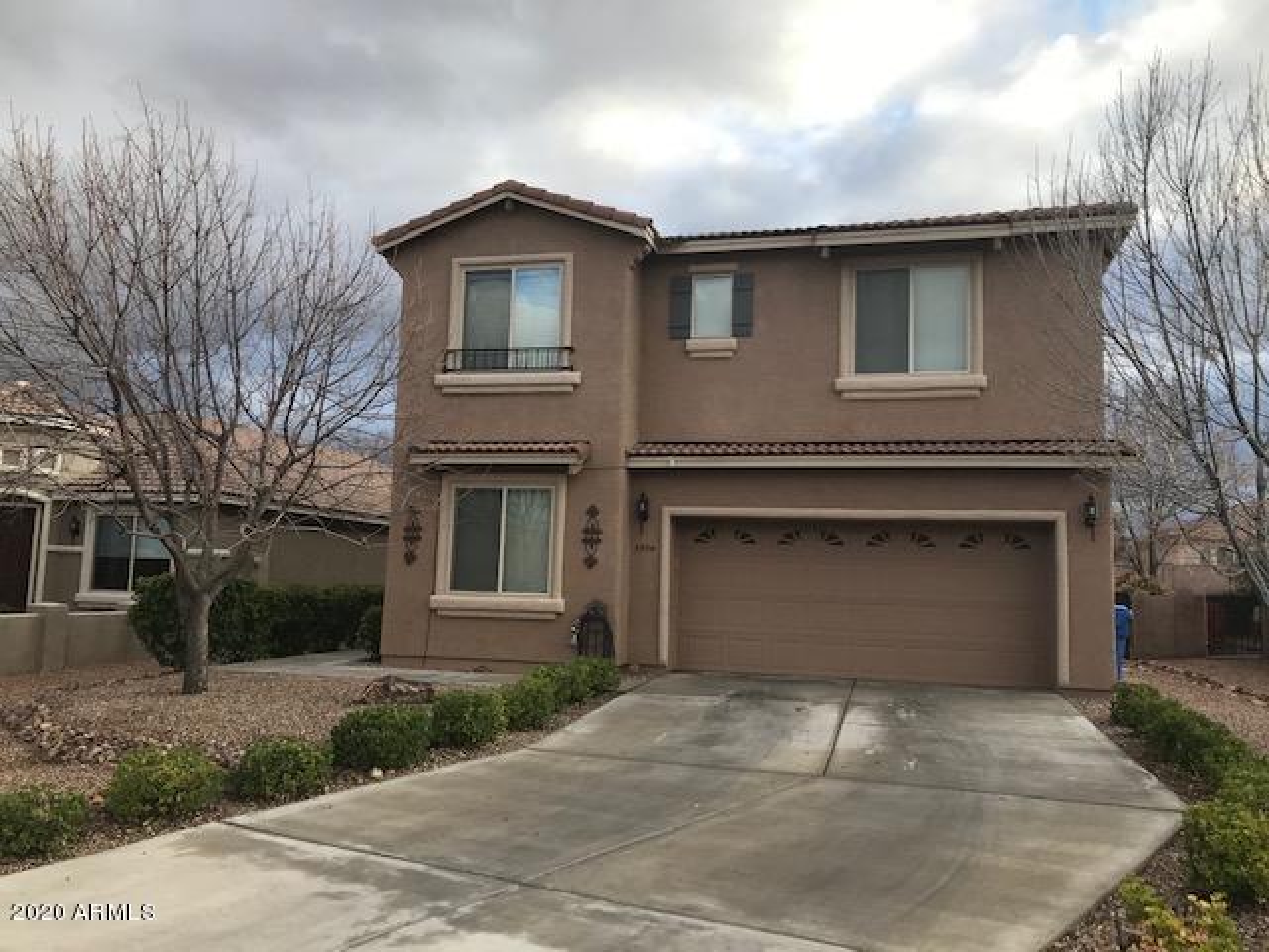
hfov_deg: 63.4
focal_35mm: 28
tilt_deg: +6.2
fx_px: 1026
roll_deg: -2.3
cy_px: 476
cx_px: 634
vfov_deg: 49.7
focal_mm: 3.99
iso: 20
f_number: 1.8
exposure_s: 1/665
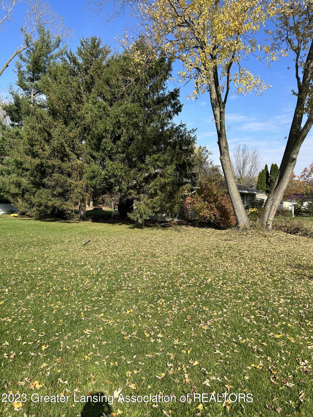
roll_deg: -0.8
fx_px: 313
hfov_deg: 53.1
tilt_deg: -0.9
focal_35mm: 26
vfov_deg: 67.3
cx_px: 156
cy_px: 208
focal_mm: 5.7
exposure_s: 1/2994
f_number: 1.5
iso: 50
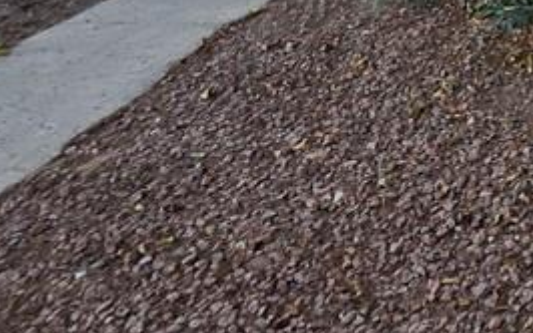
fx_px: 770
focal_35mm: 53
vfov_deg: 21.3
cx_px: 663
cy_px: -138
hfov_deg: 31.2
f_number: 1.9
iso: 40
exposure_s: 1/364
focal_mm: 2.2
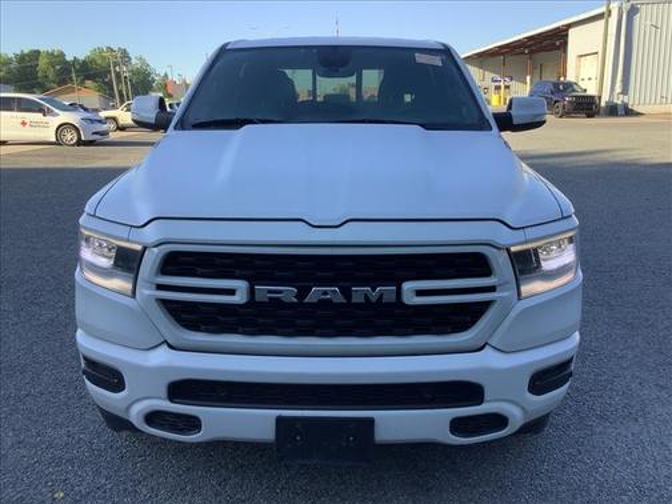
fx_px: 602
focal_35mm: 31
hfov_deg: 58.4
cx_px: 336
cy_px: 252
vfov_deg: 45.4
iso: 25
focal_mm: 3.3
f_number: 2.4
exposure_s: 1/203
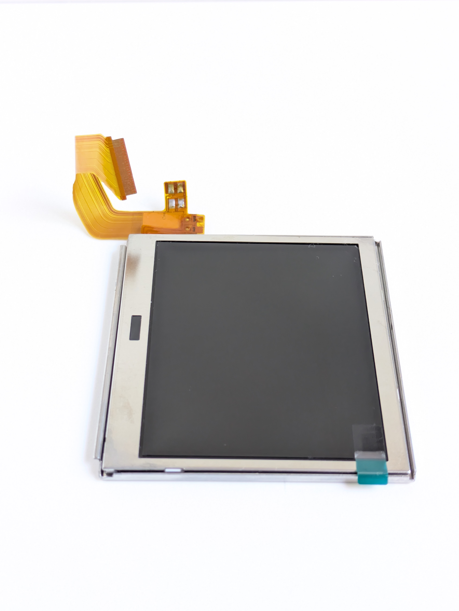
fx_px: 919
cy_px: 308
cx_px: 233
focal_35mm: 52
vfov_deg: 36.8
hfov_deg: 28.0
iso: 461
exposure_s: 1/50
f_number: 1.89
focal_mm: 5.43
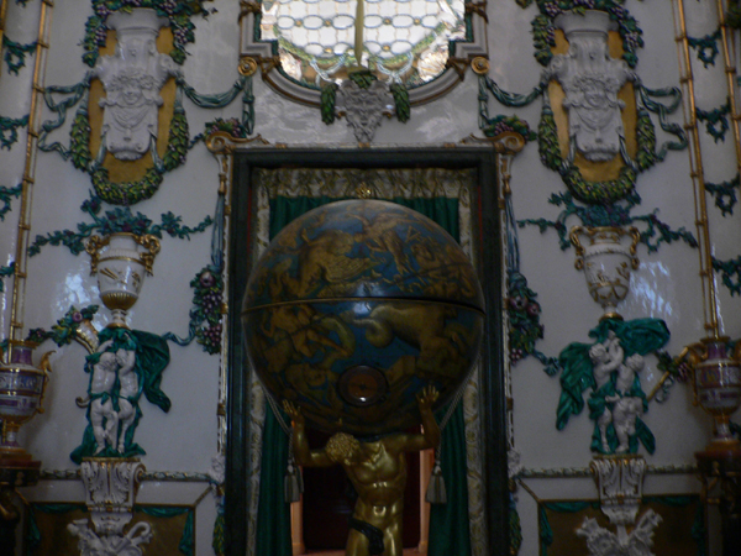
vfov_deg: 40.7
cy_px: 278
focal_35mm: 35
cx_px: 370
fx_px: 749
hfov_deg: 52.6
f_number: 2.8
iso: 100
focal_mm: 4.6
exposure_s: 1/4
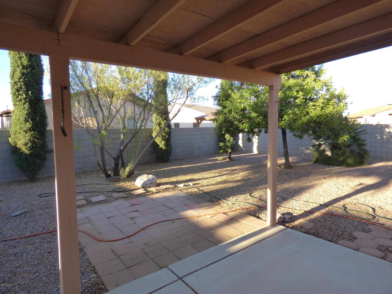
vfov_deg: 66.0
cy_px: 147
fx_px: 226
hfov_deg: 81.7
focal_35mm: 20
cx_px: 196
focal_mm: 3.58
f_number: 3.2
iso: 160
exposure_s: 1/250
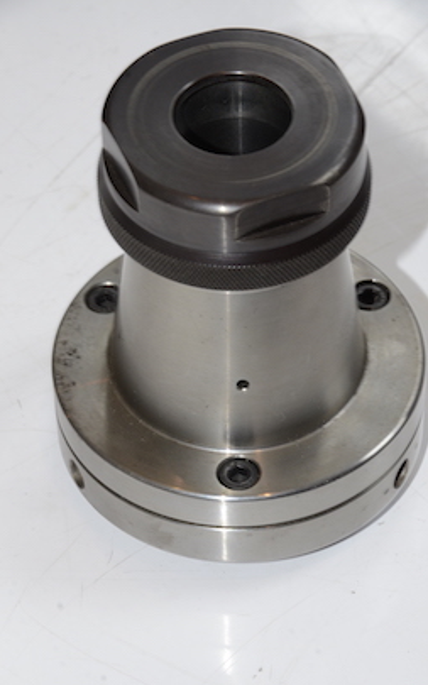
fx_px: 3015
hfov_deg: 8.1
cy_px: 343
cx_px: 227
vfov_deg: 13.0
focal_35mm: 162
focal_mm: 105
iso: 800
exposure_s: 1/60
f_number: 14
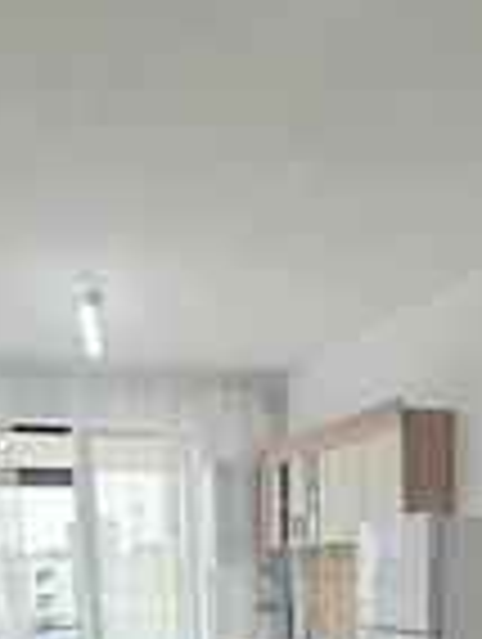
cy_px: 666
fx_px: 833
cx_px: 279
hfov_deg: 32.2
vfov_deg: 36.8
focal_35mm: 45
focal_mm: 1.96
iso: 50
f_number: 2.2
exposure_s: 1/50
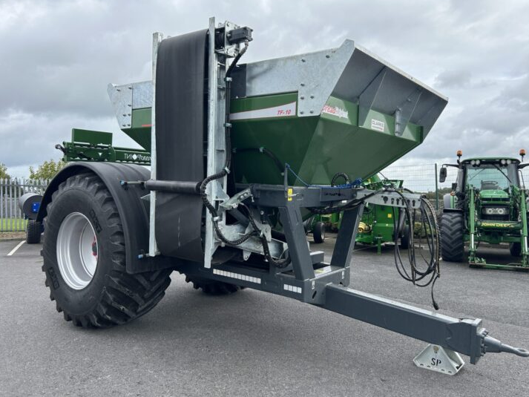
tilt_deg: +1.7
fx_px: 428
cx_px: 284
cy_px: 184
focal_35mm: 28
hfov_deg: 63.4
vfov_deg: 49.7
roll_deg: +1.6
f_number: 1.5
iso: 50
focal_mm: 5.7
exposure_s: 1/2632
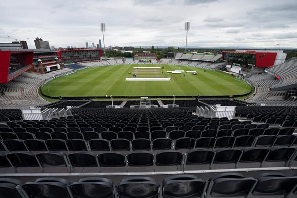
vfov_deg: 73.7
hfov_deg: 96.8
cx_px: 148
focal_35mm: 16
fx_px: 132
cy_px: 99
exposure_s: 1/2000
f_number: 5
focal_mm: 16
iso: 640
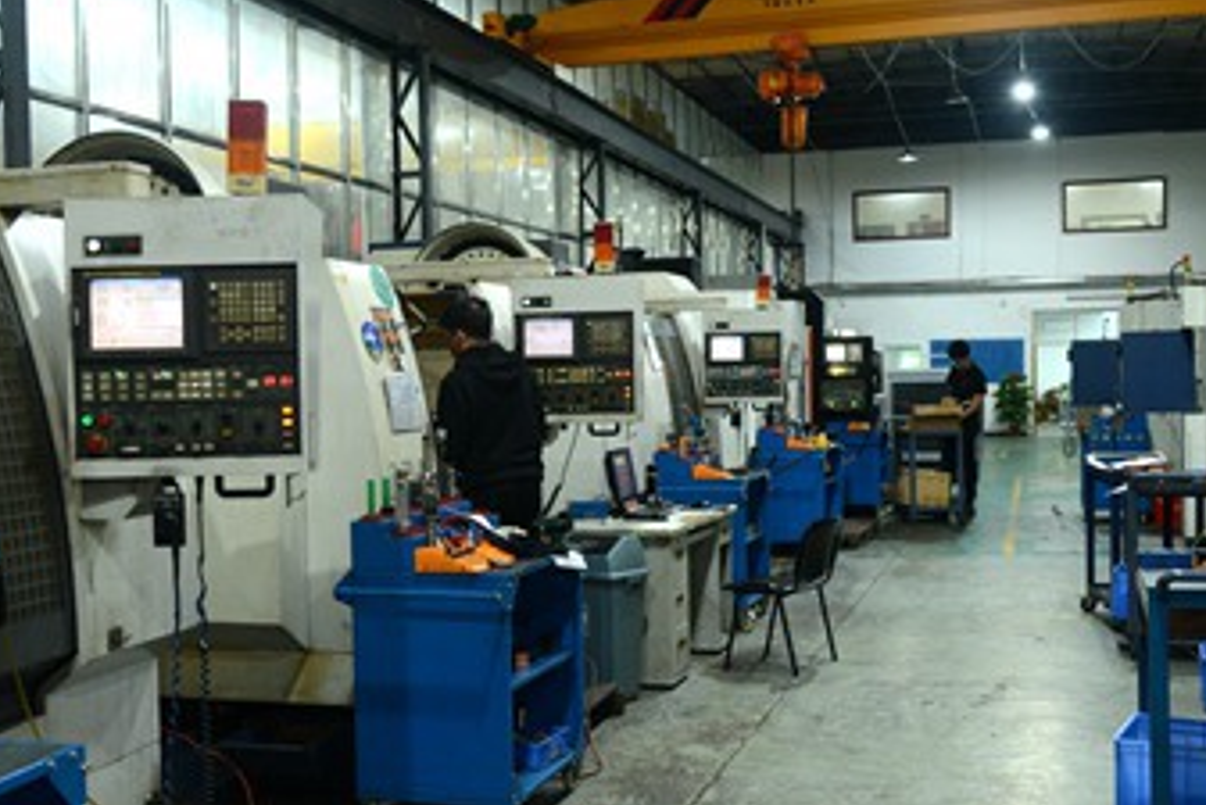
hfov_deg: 40.2
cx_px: 515
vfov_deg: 27.5
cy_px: 435
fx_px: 1642
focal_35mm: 49
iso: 1600
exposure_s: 1/50
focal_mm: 30
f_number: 4
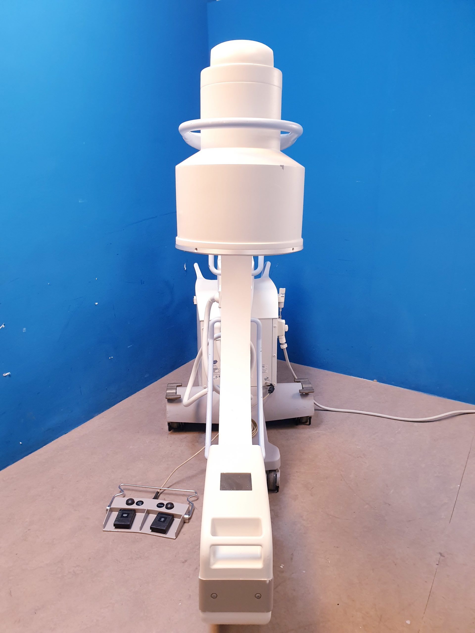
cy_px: 316
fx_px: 476
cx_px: 238
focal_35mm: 26
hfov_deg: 53.1
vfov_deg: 67.3
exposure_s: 1/50
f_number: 2.4
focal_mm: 4.3
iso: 160
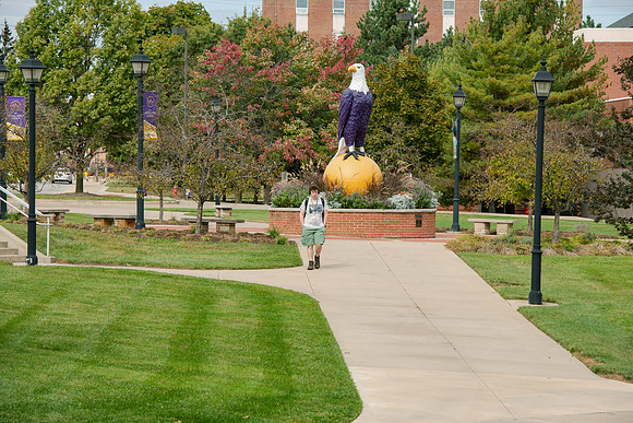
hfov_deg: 13.2
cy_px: 212
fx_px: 2726
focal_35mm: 155
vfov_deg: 8.9
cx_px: 316
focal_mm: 155
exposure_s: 1/400
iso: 250
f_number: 8
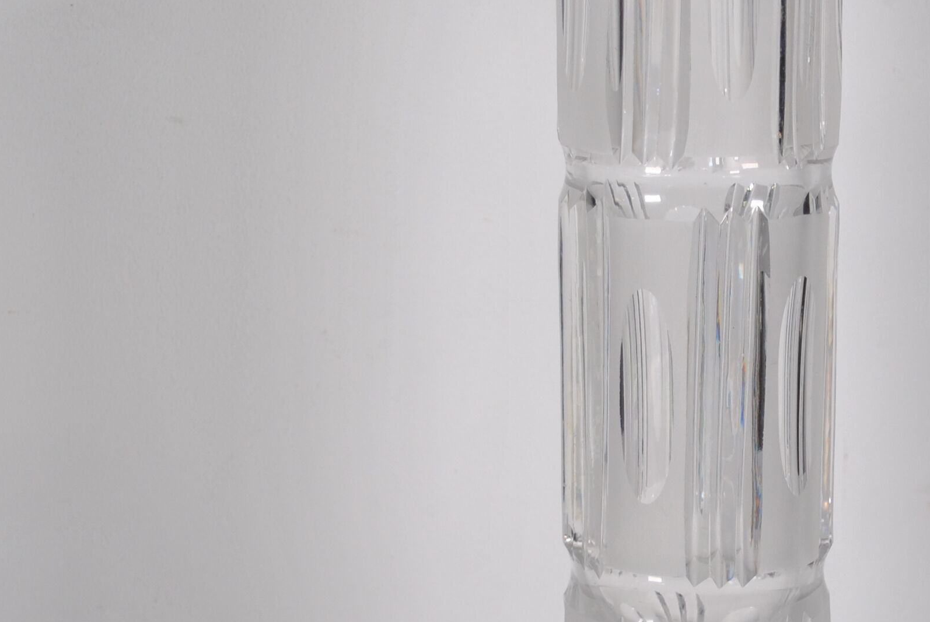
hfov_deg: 19.8
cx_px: 716
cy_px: 363
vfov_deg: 13.5
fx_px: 2638
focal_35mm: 102
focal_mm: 28
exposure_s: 1/250
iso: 200
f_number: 4.5
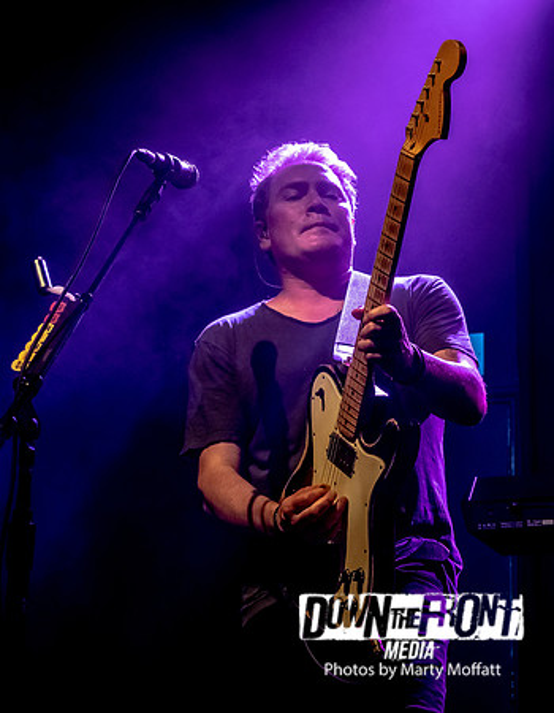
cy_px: 356
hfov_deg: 16.8
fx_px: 1866
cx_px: 444
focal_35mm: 89
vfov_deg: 21.6
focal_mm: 34
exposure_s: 1/200
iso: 1600
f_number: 4
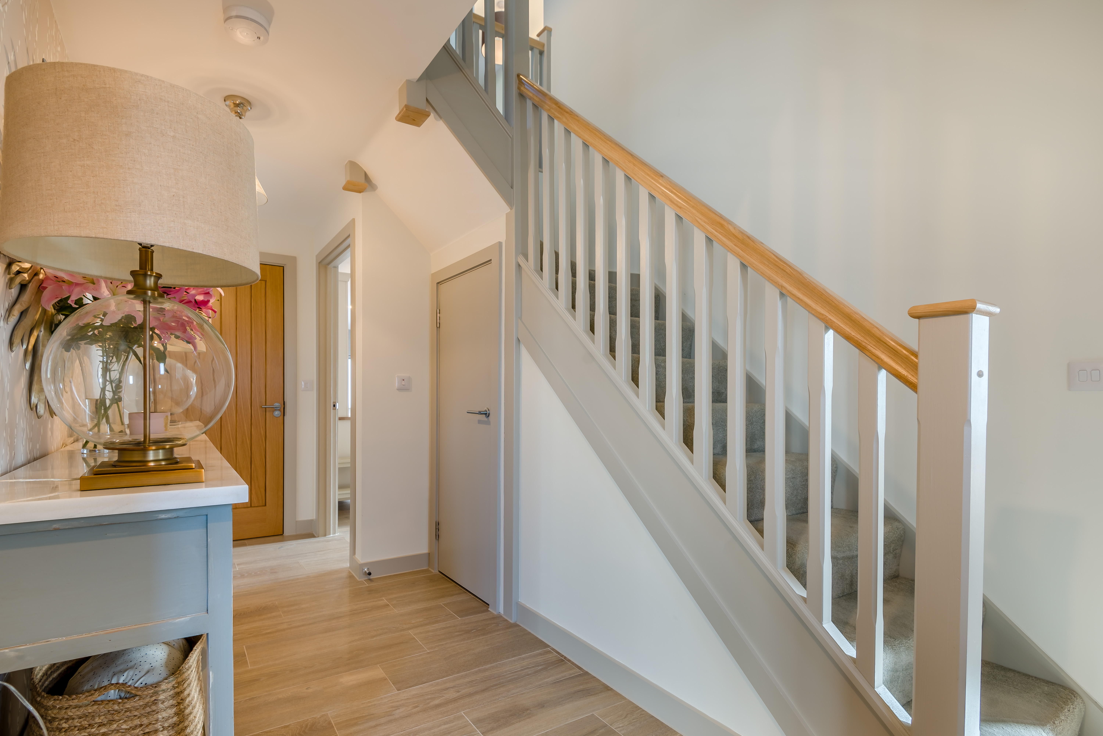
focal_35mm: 16
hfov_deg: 96.7
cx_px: 552
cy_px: 368
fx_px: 490
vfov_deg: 73.8
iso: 100
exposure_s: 1/10
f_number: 8
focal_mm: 16
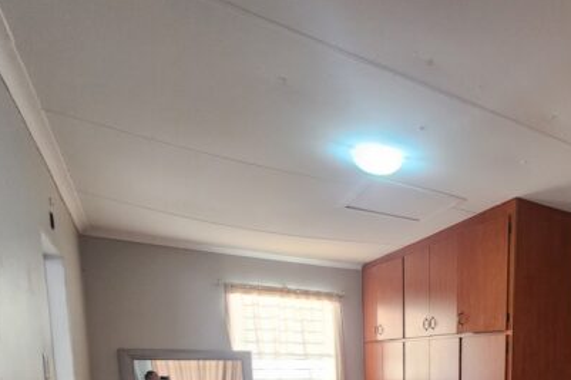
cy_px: 421
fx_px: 428
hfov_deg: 57.7
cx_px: 515
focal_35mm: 27
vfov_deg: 39.0
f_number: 2.2
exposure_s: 1/33.3
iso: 640
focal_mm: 2.2
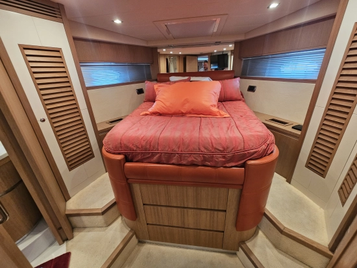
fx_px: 134
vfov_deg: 90.0
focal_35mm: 13
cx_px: 178
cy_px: 134
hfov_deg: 106.2
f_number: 2.2
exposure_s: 1/40
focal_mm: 2.2
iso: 320
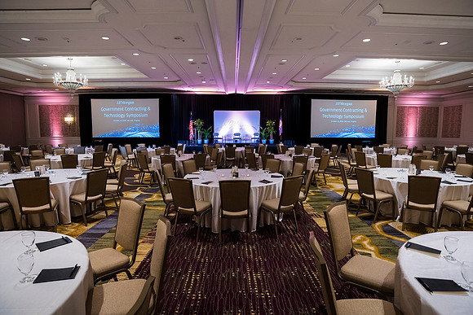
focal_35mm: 18
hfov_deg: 90.0
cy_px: 158
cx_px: 236
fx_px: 237
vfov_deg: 67.4
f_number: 4
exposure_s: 1/60
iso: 1400
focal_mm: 18
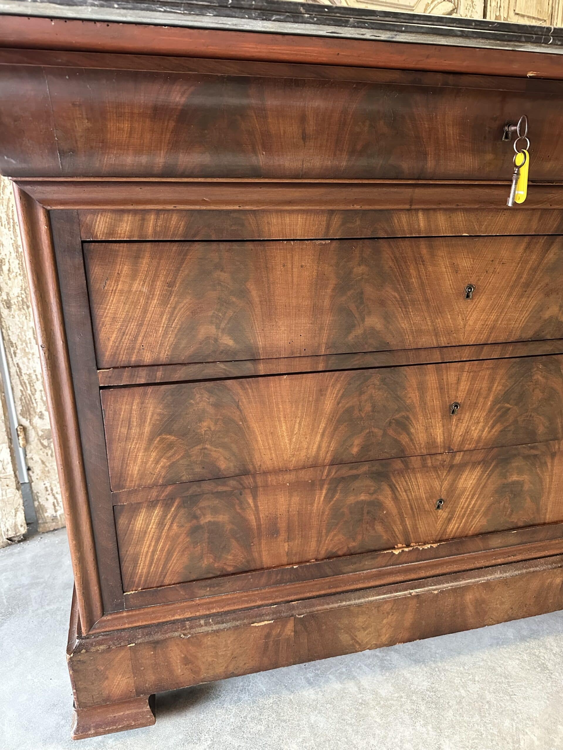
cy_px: 375
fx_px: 520
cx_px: 282
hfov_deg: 56.8
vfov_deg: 71.6
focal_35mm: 24
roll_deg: -1.1
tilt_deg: -20.0
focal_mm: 6.86
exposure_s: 1/50
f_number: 1.78
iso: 800
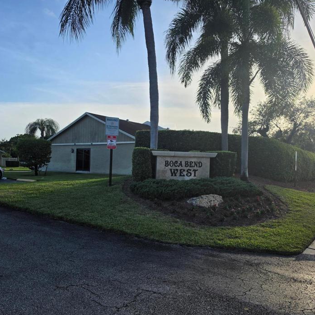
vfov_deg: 57.3
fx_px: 288
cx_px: 163
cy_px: 161
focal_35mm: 28
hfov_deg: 57.3
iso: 40
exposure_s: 1/7939
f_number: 1.4
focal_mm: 6.5
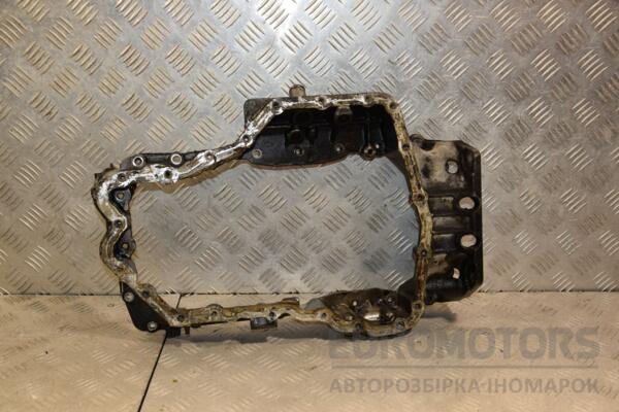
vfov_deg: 34.2
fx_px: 671
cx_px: 310
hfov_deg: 49.6
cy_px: 206
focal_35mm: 39
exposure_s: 1/200
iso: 800
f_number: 5.6
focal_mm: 26
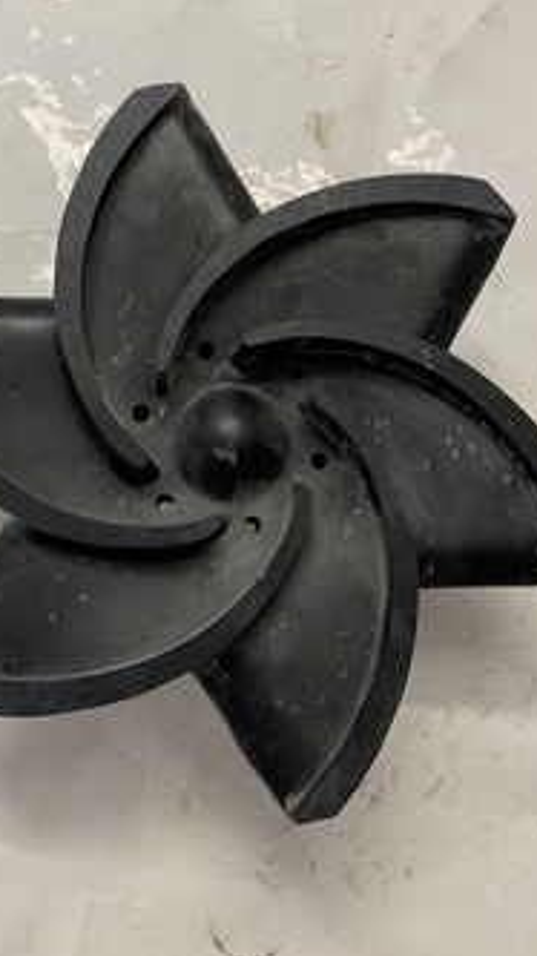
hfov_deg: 34.5
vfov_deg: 58.0
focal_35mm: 34
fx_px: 862
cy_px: 448
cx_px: 227
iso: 50
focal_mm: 4.25
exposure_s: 1/122
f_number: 1.8
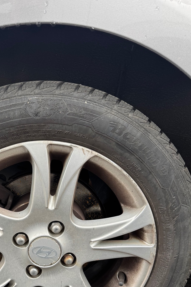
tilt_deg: -21.1
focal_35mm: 36
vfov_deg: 51.9
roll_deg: -2.0
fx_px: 286
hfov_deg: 36.0
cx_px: 47
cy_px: 197
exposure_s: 1/230
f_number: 1.78
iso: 64
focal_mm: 6.76
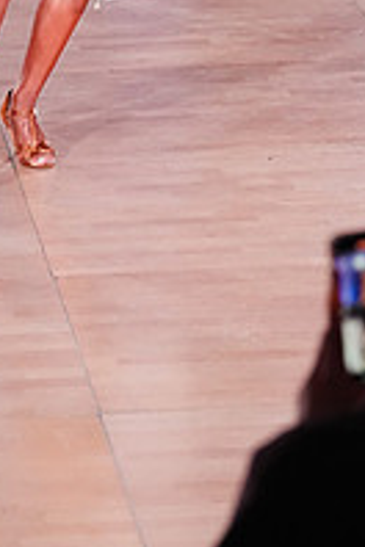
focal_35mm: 307
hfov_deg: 4.5
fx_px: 4669
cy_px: -180
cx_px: -82
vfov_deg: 6.6
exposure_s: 1/500
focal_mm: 105
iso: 3200
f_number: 3.5
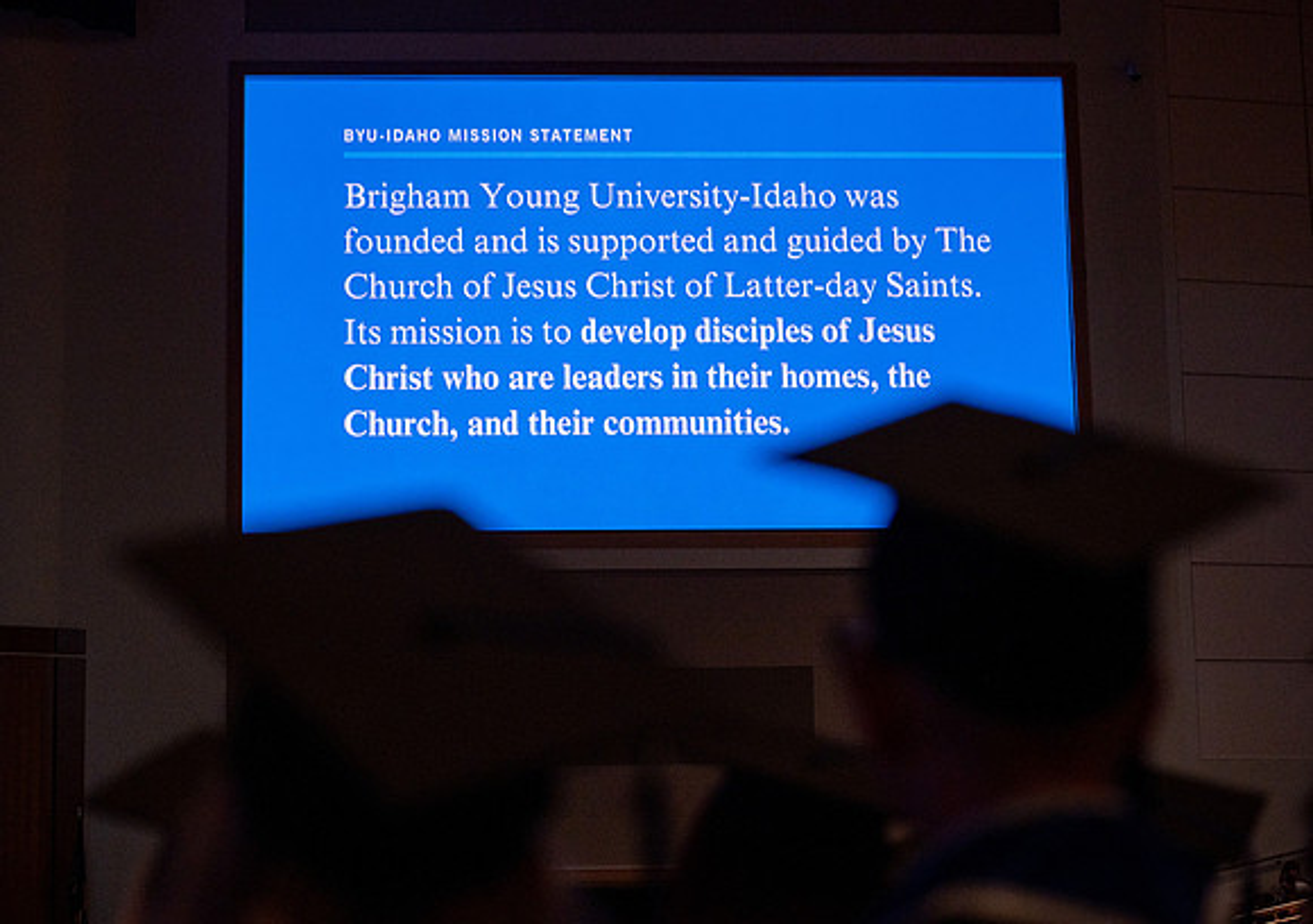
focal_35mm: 81
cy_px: 427
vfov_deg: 17.4
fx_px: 3014
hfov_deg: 24.5
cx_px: 550
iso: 800
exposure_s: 1/250
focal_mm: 70
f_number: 2.8
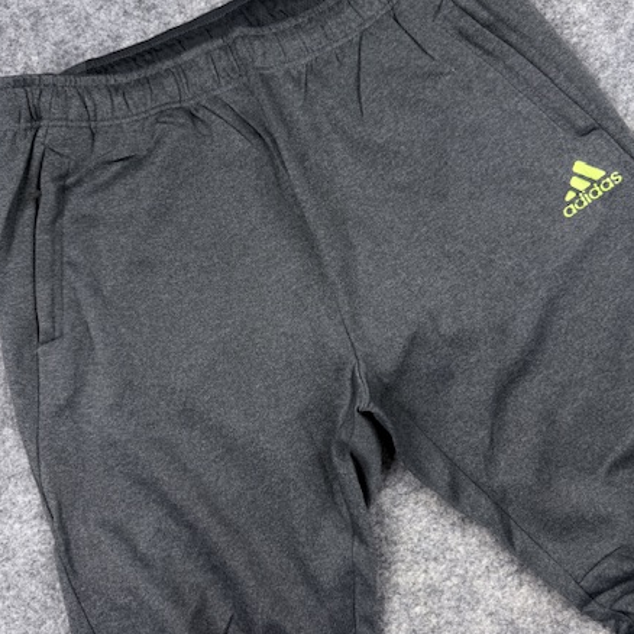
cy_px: 301
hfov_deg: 52.5
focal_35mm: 31
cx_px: 327
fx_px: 642
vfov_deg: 52.5
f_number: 1.78
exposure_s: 1/121
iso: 64
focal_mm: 6.76
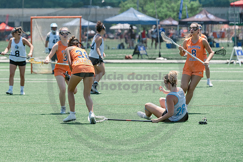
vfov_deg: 4.5
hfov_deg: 6.8
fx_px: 2042
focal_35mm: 302
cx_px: 70
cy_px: 50
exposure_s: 1/1600
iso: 400
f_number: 5
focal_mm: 200
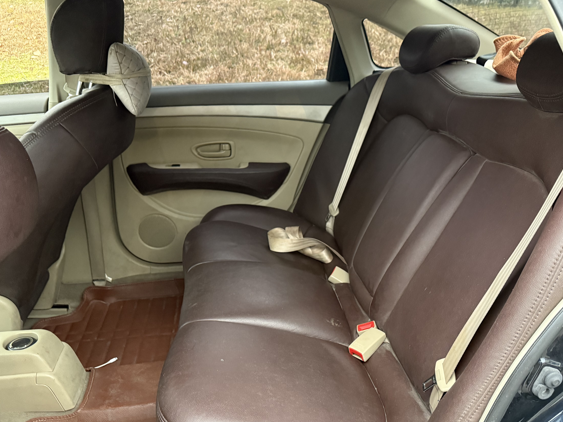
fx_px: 504
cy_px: 253
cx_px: 316
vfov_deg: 45.2
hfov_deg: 58.2
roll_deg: -1.3
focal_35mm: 31
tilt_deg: -23.1
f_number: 1.78
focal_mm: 6.76
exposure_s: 1/56
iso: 800
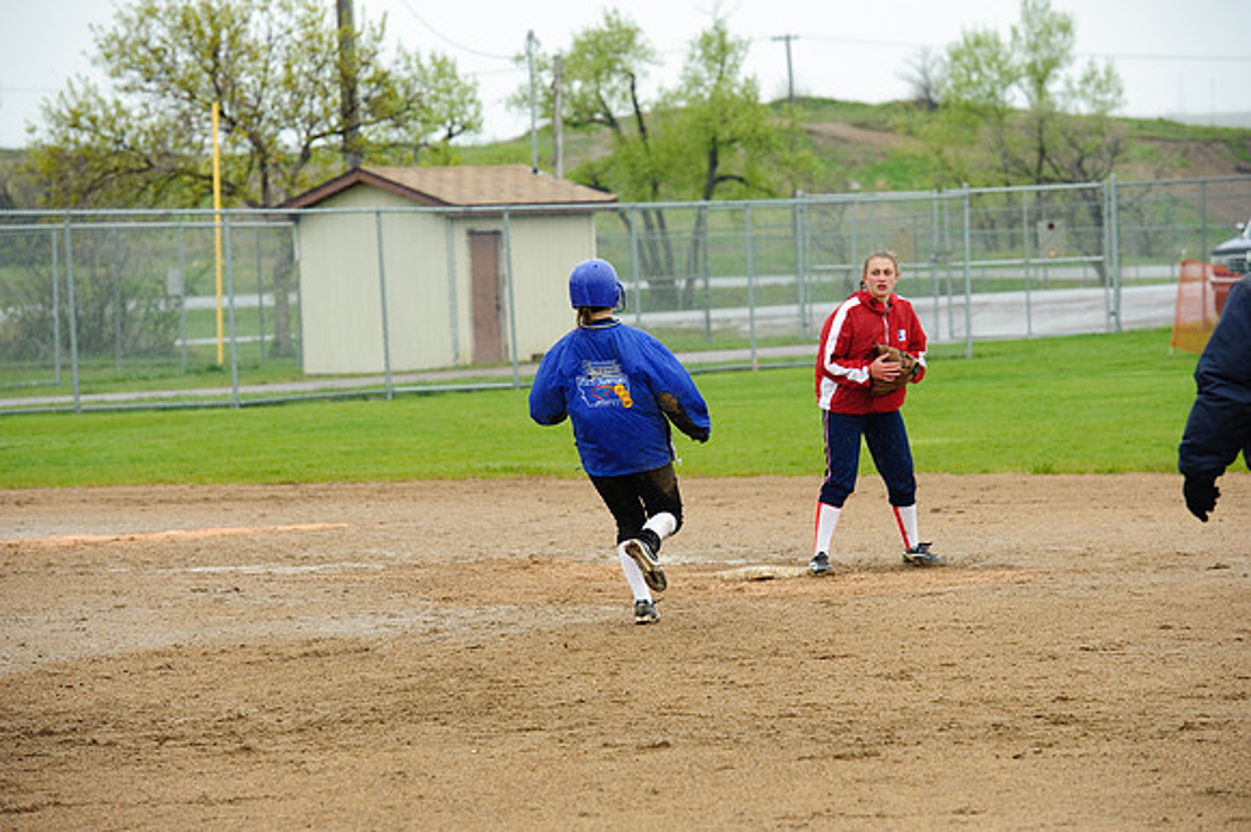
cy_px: 416
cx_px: 626
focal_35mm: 165
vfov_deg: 8.3
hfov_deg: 12.5
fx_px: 5730
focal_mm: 165
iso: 400
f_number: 5.6
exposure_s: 1/750
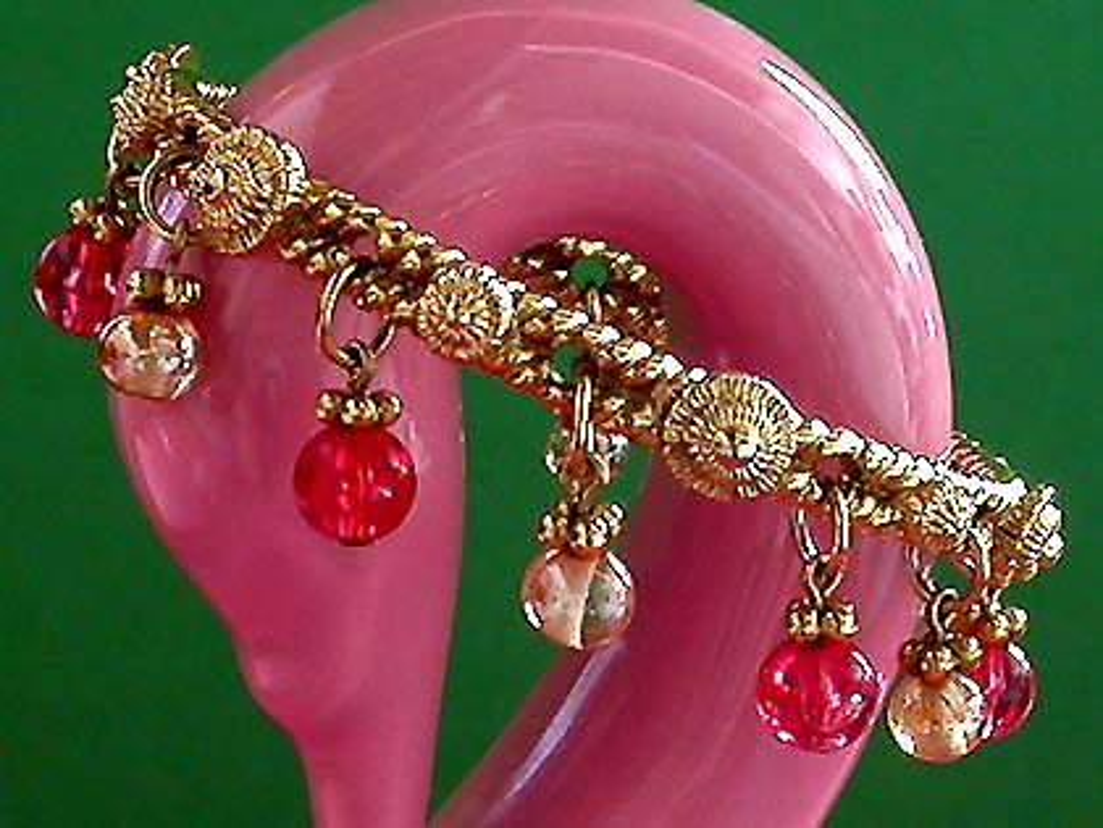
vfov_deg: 37.7
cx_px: 552
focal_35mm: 38
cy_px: 414
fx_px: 1211
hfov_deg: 49.0
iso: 100
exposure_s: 1/27.4
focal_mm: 7.85
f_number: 2.6
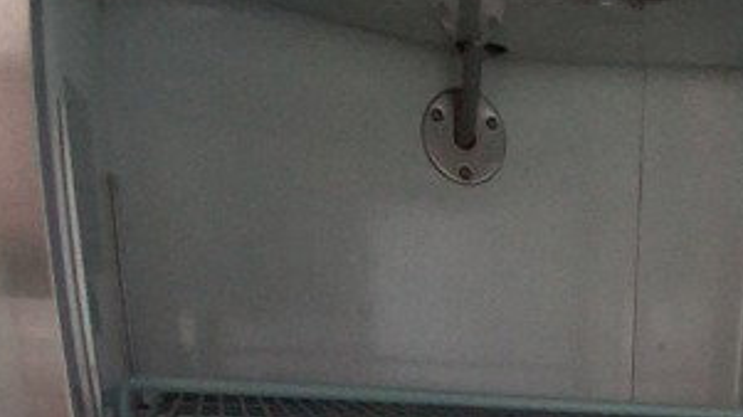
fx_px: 985
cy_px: 855
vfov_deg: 17.0
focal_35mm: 50
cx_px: 723
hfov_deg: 37.4
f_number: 2.2
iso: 500
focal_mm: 1.4
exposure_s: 1/40
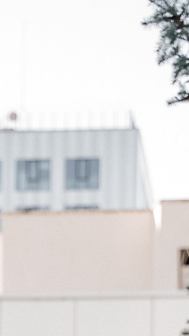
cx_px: 5
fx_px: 1916
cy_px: 684
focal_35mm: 215
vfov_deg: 9.4
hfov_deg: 5.6
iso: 250
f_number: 3.5
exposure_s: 1/500
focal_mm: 49
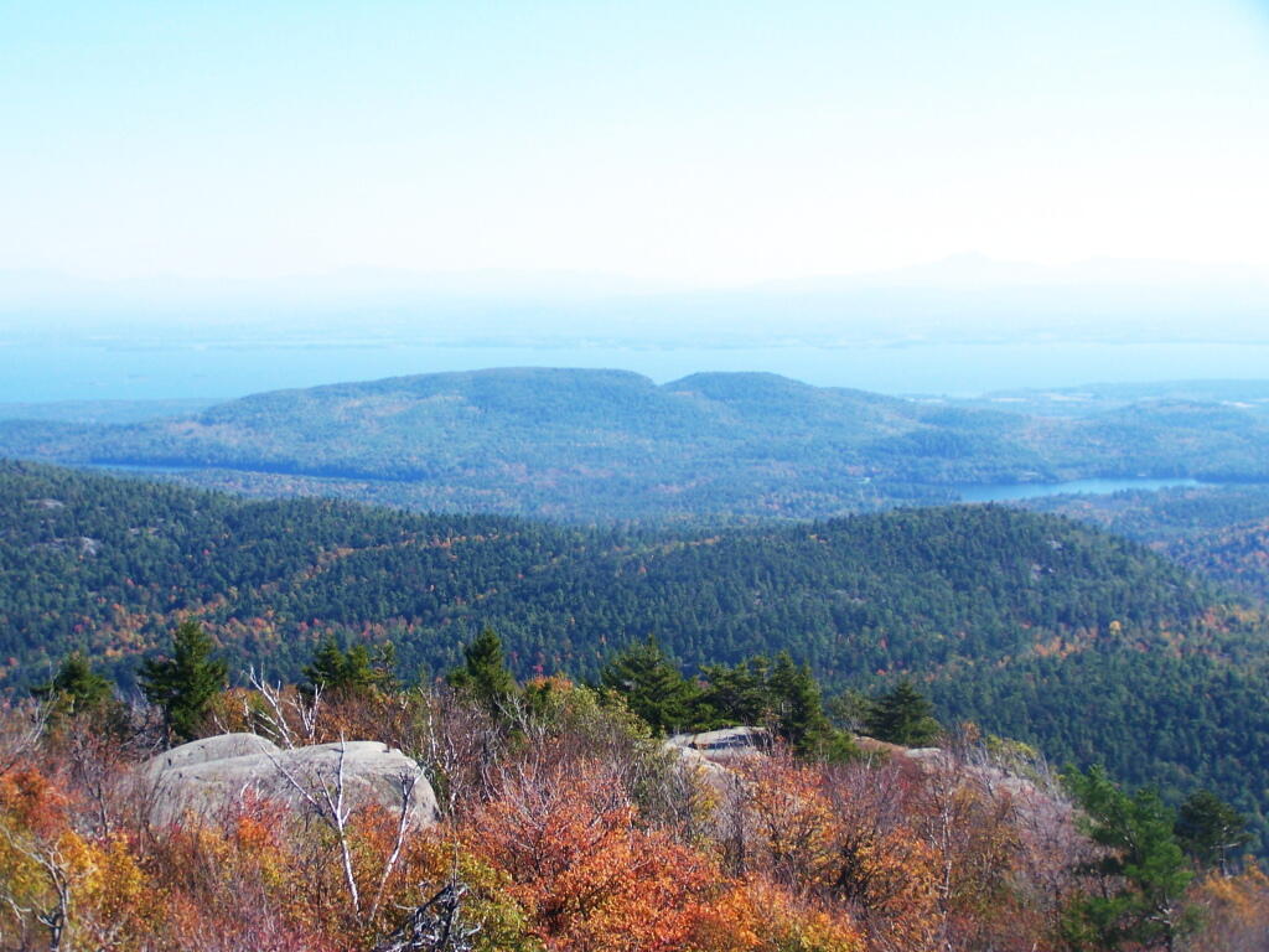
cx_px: 634
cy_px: 476
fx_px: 2346
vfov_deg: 22.9
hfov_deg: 30.3
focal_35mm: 64
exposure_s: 1/800
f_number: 3.2
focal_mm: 10.7
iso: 80
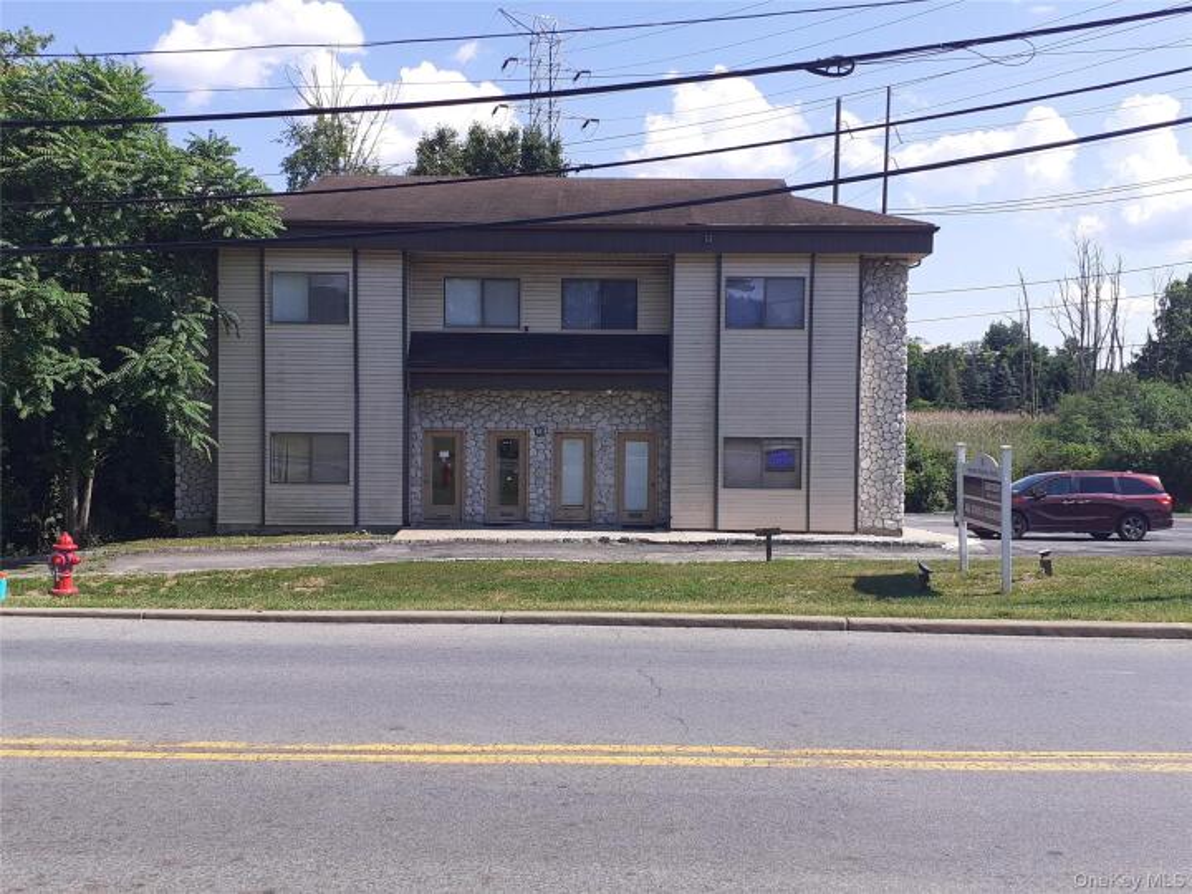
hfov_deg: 65.3
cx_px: 596
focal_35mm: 27
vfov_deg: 51.4
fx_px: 930
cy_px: 447
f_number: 1.9
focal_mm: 3.6
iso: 40
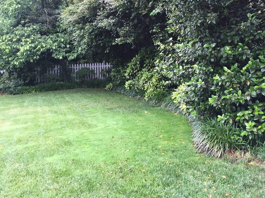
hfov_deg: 49.9
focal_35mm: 37
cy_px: 78
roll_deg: -1.8
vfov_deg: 38.5
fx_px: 283
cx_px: 155
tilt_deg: -2.9
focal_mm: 4.15
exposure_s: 1/40
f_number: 2.2
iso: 32
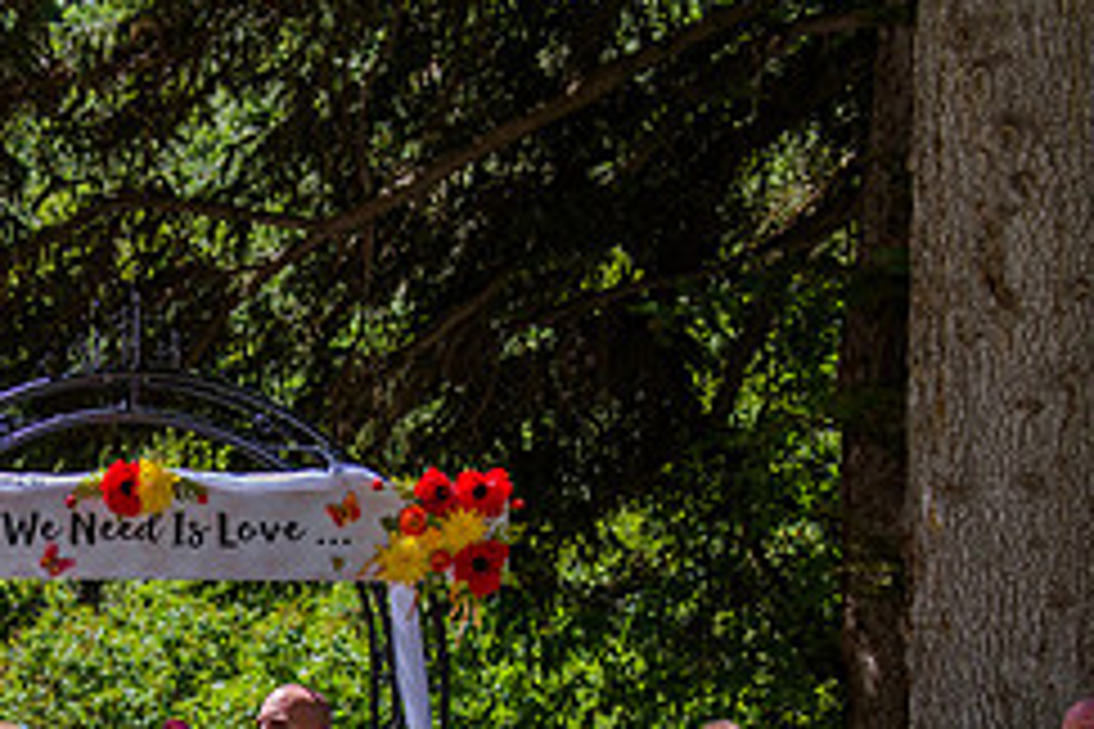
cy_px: 796
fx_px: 2826
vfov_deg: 14.4
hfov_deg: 21.2
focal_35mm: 93
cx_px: 23
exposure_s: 1/640
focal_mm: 38
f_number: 3.5
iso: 160
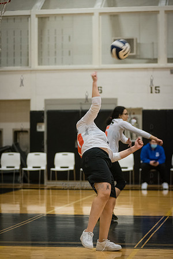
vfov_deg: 19.5
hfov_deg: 13.0
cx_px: 86
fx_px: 757
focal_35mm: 105
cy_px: 130
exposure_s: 1/400
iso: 5000
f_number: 3.2
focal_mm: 105
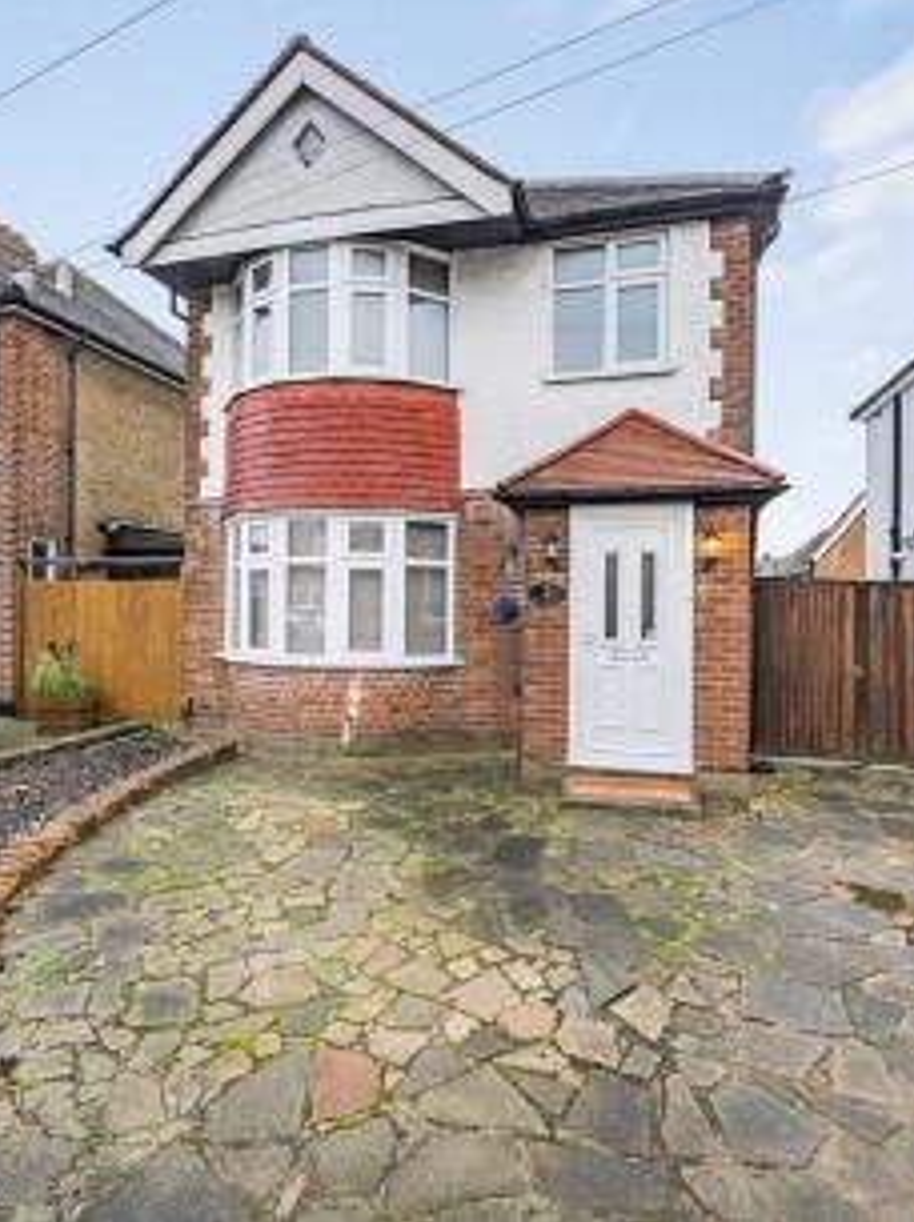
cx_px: 455
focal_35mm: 18
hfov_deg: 71.5
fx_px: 635
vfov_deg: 87.8
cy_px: 595
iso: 320
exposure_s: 1/40
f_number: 9
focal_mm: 12
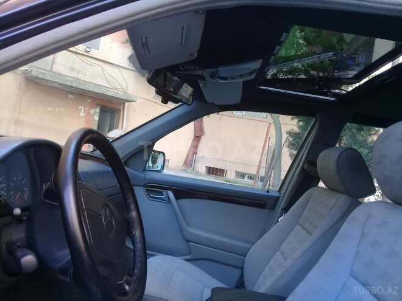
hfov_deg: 58.4
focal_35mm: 31
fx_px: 360
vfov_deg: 45.4
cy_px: 150
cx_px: 201
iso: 64
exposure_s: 1/33
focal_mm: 3.3
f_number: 2.2
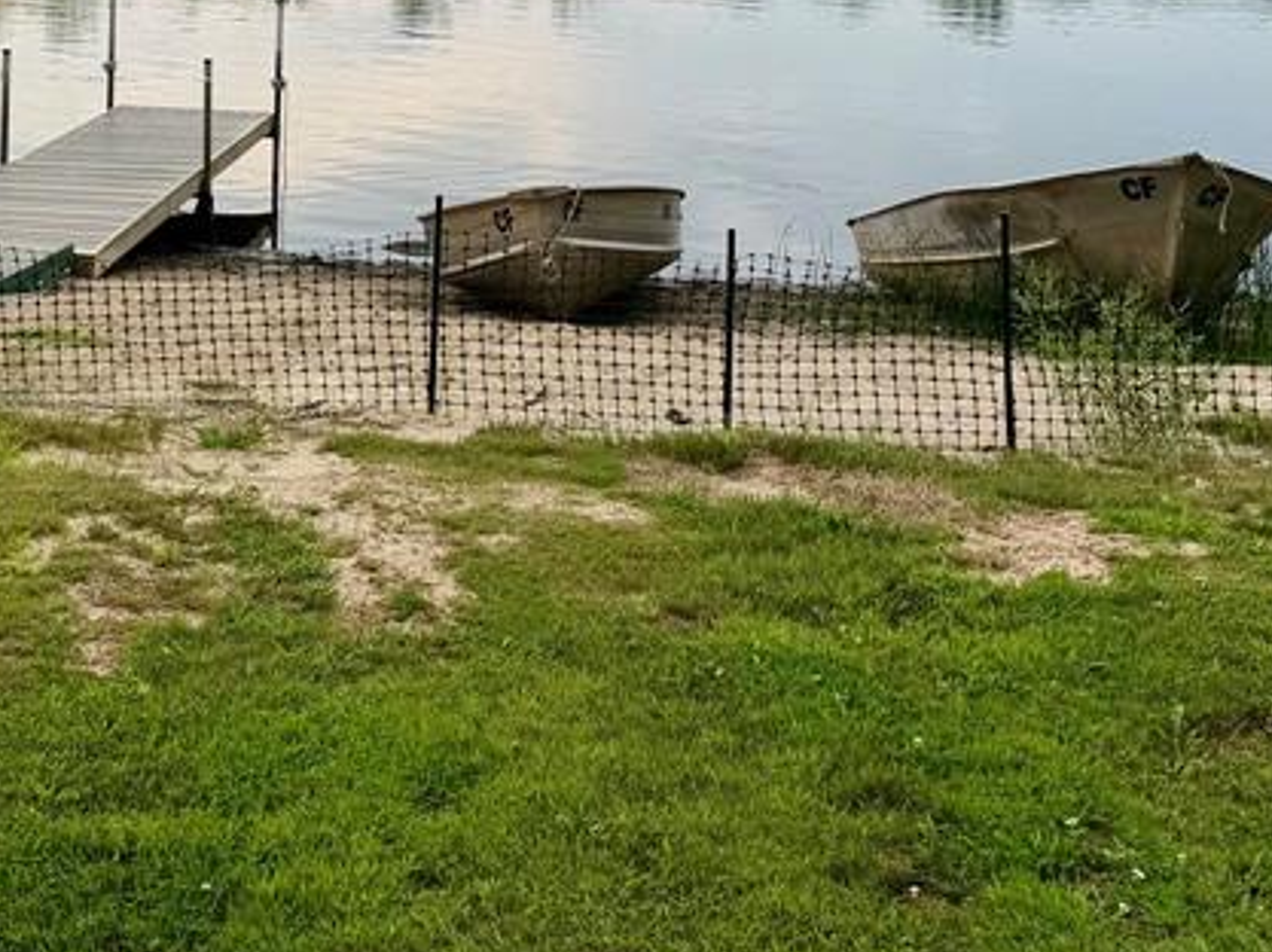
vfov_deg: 23.8
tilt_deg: -4.1
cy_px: 9
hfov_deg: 32.0
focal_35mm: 59
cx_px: 284
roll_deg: -1.0
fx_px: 2166
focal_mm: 6.76
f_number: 1.78
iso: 80
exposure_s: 1/3021
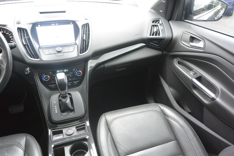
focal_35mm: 27
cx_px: 117
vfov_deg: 47.9
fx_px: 176
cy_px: 78
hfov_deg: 67.4
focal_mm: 10
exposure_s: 1/50
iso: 800
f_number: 3.5
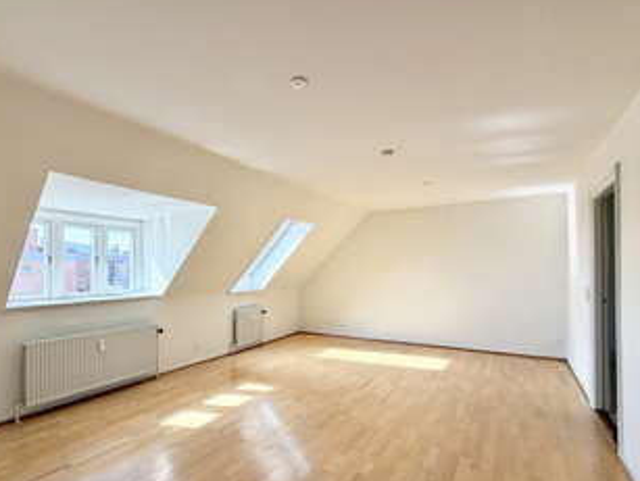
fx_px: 315
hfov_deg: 90.8
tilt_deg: +0.5
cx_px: 295
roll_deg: +0.4
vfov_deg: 74.6
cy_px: 264
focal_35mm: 17
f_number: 2.2
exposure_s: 1/190
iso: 50
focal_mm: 2.22
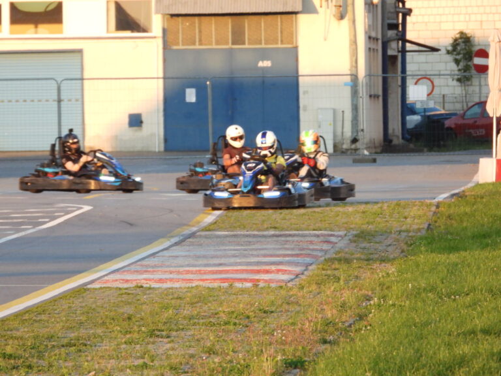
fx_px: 10131
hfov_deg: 2.8
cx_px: 250
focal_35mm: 700
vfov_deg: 2.1
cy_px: 188
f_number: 5
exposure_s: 1/250
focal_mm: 126
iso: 400
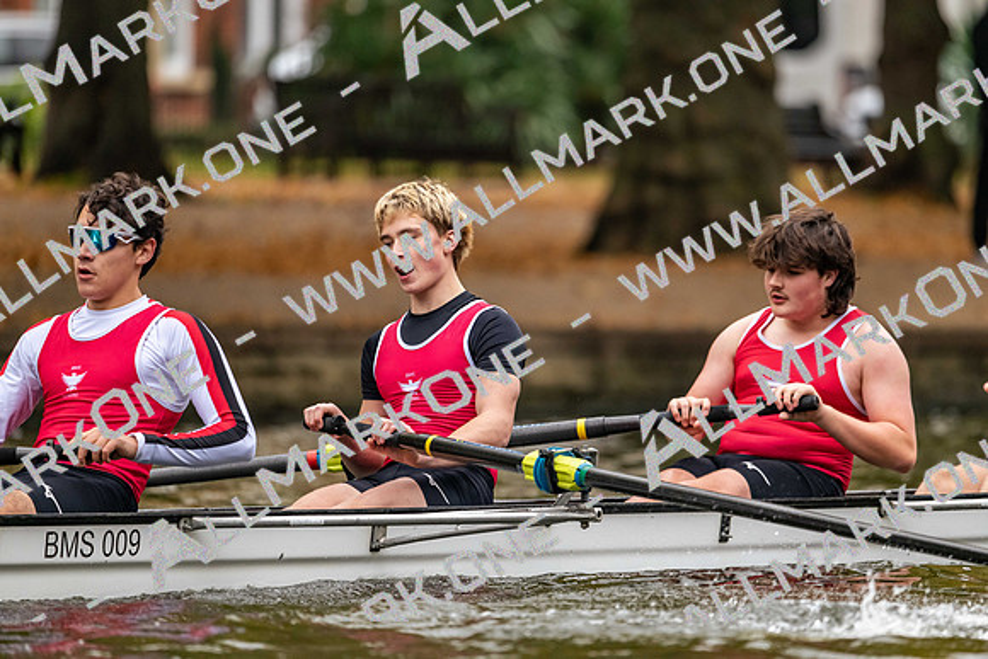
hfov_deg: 5.2
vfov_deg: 3.4
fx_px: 10980
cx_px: 494
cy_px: 330
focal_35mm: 400
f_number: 4.5
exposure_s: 1/2000
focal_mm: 400
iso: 2500
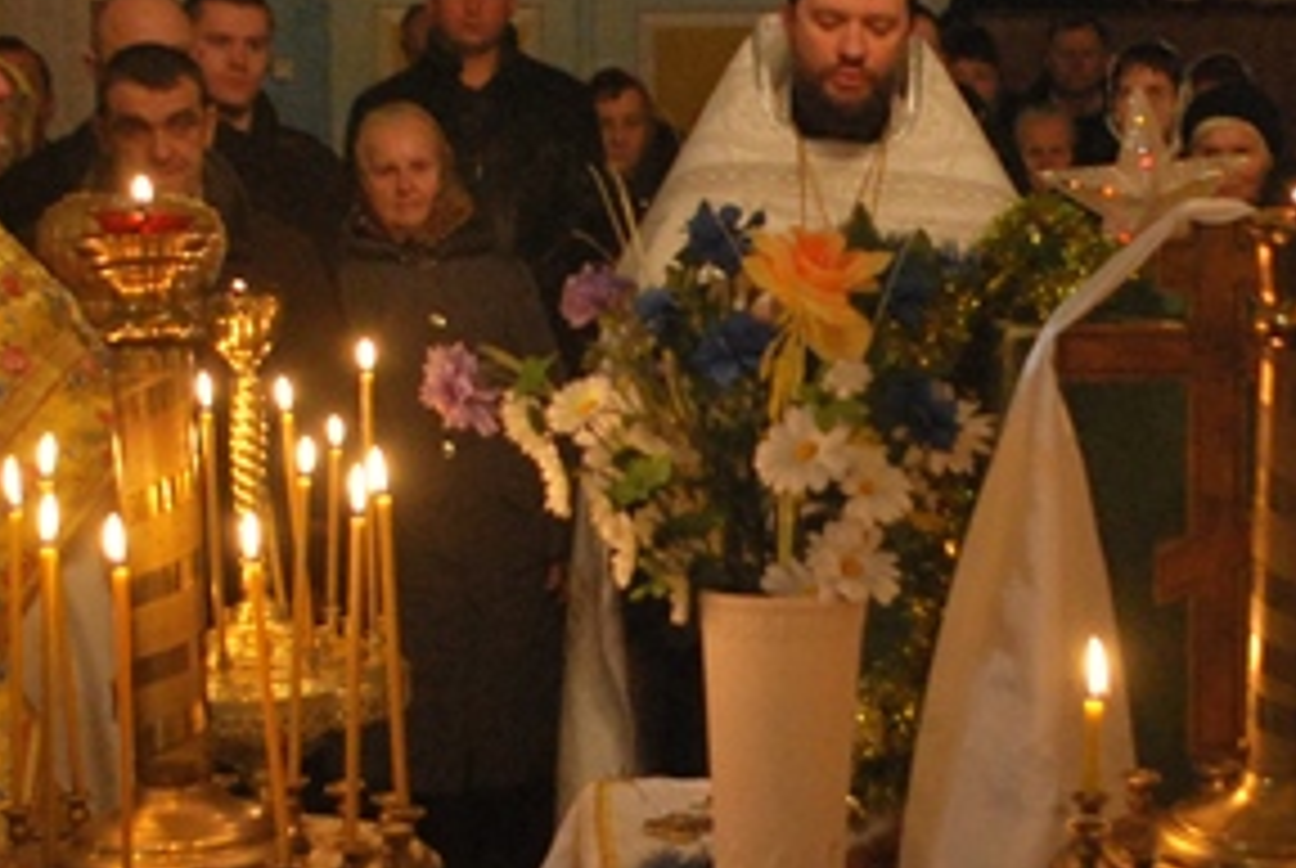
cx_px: 878
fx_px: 3461
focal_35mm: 96
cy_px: 416
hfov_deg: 21.1
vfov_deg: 14.3
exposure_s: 1/30
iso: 640
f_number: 3.5
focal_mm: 18
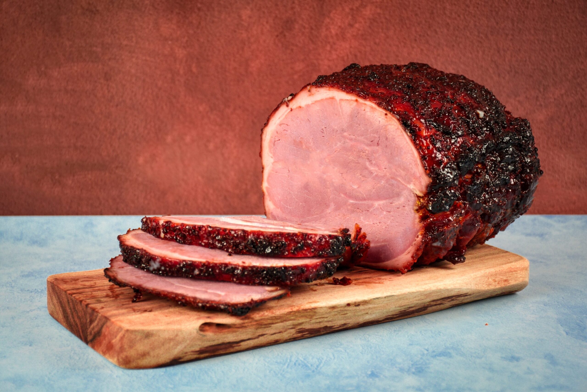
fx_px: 1272
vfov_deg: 17.5
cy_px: 196
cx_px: 294
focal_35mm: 78
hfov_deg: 26.0
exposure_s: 1/125
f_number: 5.6
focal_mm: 52
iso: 400
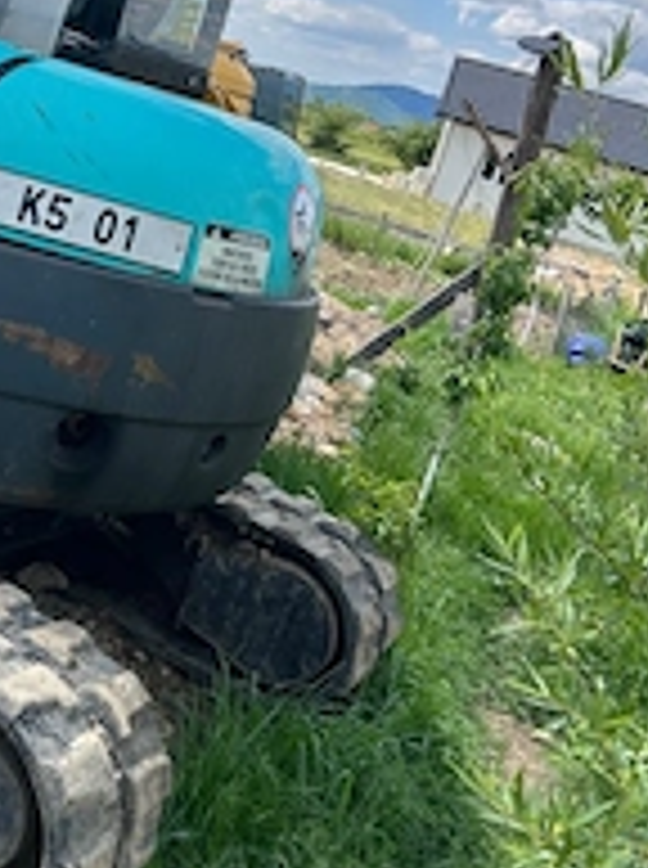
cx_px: 9
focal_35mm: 54
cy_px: 229
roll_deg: -16.3
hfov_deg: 25.7
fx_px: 1352
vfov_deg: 34.9
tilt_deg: -8.1
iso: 50
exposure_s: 1/1808
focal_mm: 5.7
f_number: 1.5
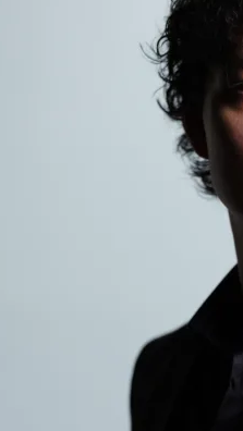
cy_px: 390
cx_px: 320
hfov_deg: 4.9
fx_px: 2804
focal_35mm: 245
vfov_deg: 8.8
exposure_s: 1/100
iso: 100
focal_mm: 110
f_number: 2.8
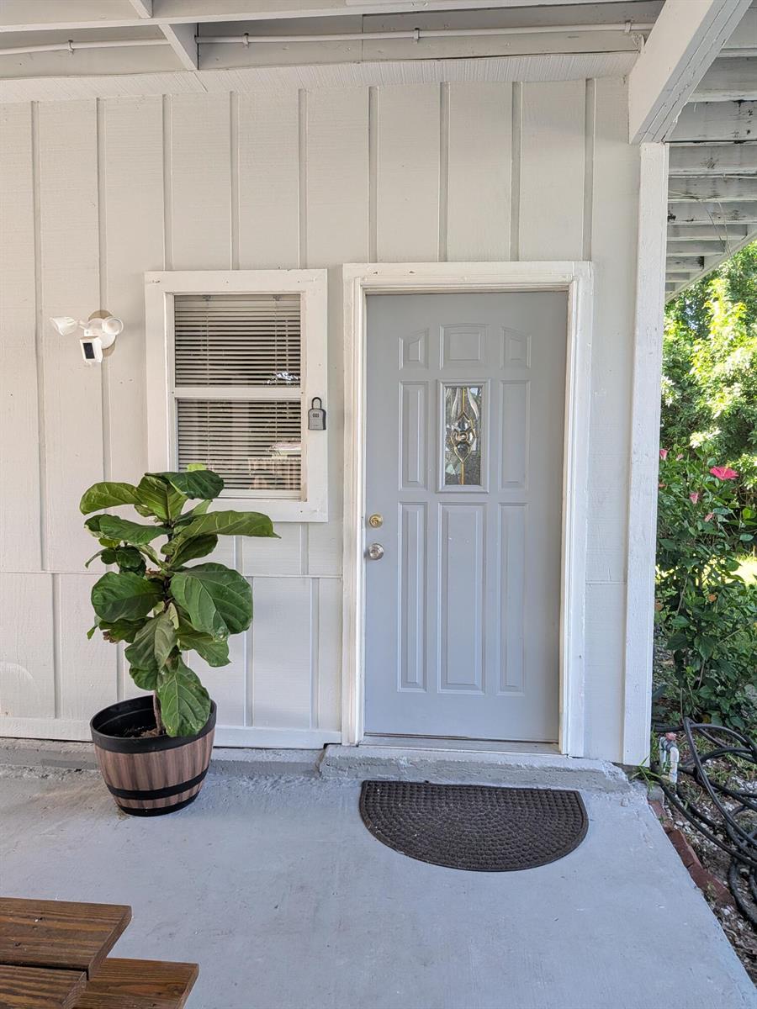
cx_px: 378
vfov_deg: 71.6
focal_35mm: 24
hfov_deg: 56.8
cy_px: 504
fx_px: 700
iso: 218
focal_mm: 4.53
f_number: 1.7
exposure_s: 1/391
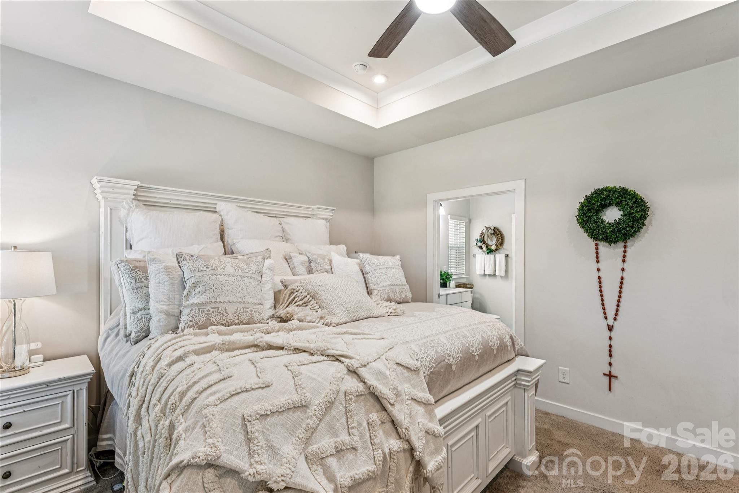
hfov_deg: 96.4
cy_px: 246
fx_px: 330
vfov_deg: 73.4
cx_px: 370
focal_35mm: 16
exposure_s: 1/4
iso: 100
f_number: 9
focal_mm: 16.1
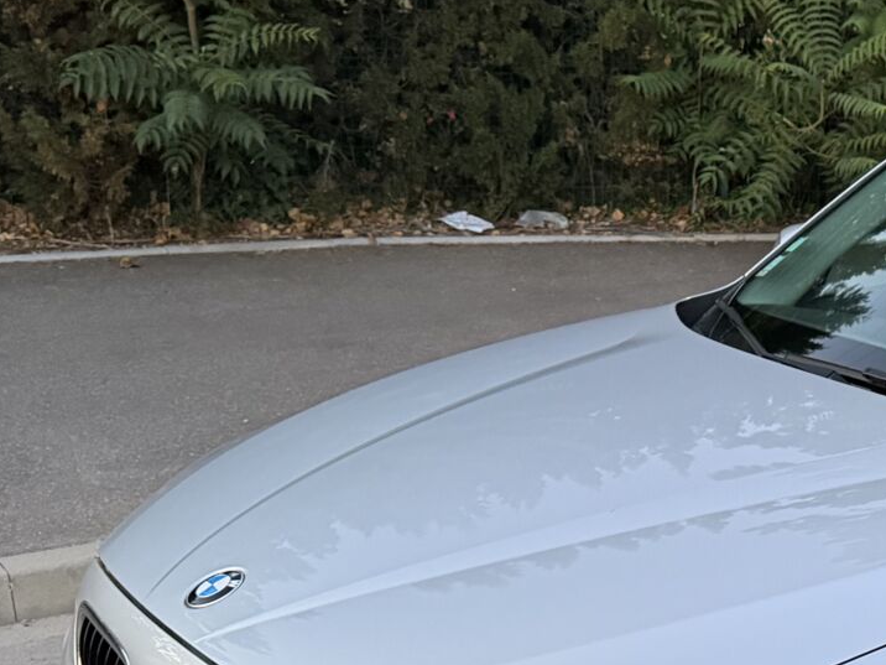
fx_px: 1715
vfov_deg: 21.7
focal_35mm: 67
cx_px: 971
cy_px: 506
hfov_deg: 26.7
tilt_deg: -16.3
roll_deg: -4.6
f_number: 1.78
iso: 800
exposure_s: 1/60
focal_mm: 6.76
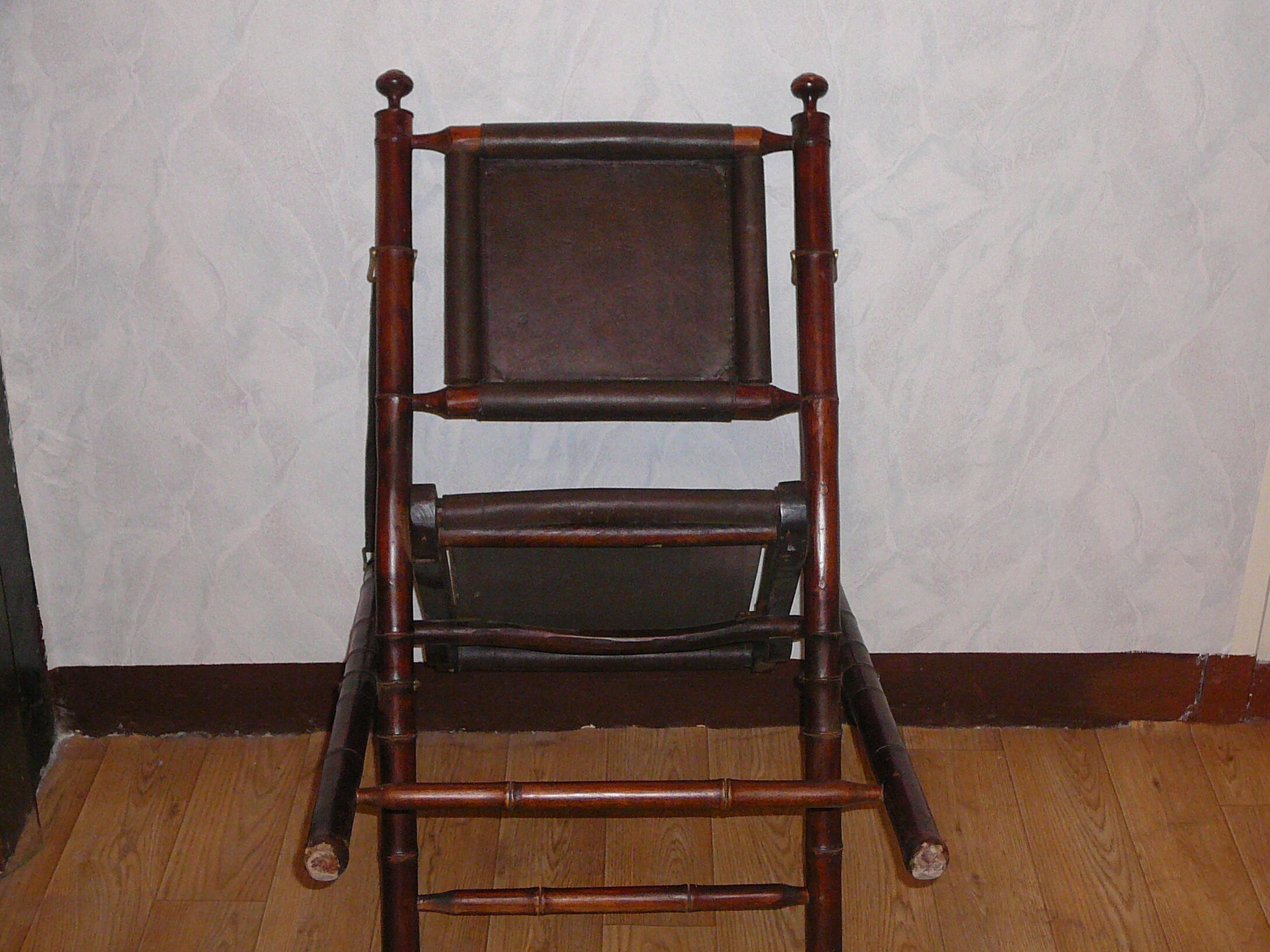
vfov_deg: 27.5
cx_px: 691
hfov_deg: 36.1
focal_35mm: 53
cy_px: 522
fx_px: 1944
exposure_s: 1/30
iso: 250
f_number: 3.2
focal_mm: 6.7
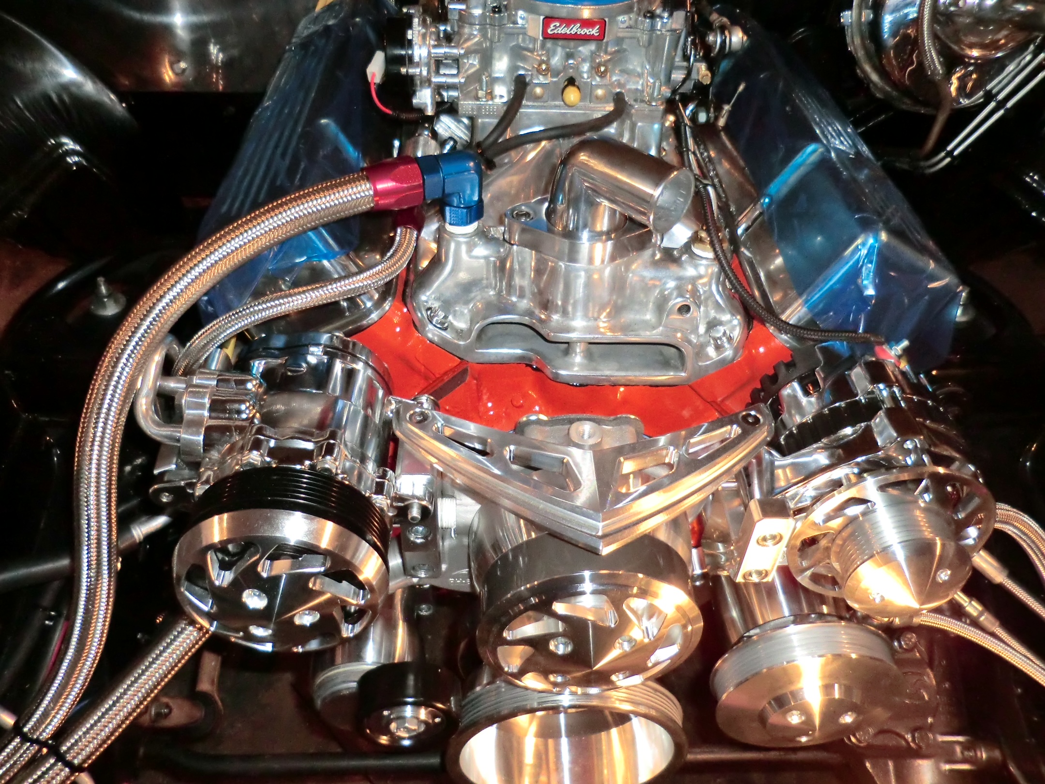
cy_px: 392
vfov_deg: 51.4
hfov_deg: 65.3
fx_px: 815
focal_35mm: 27
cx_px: 522
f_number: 3.2
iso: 400
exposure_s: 1/60
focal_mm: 4.9
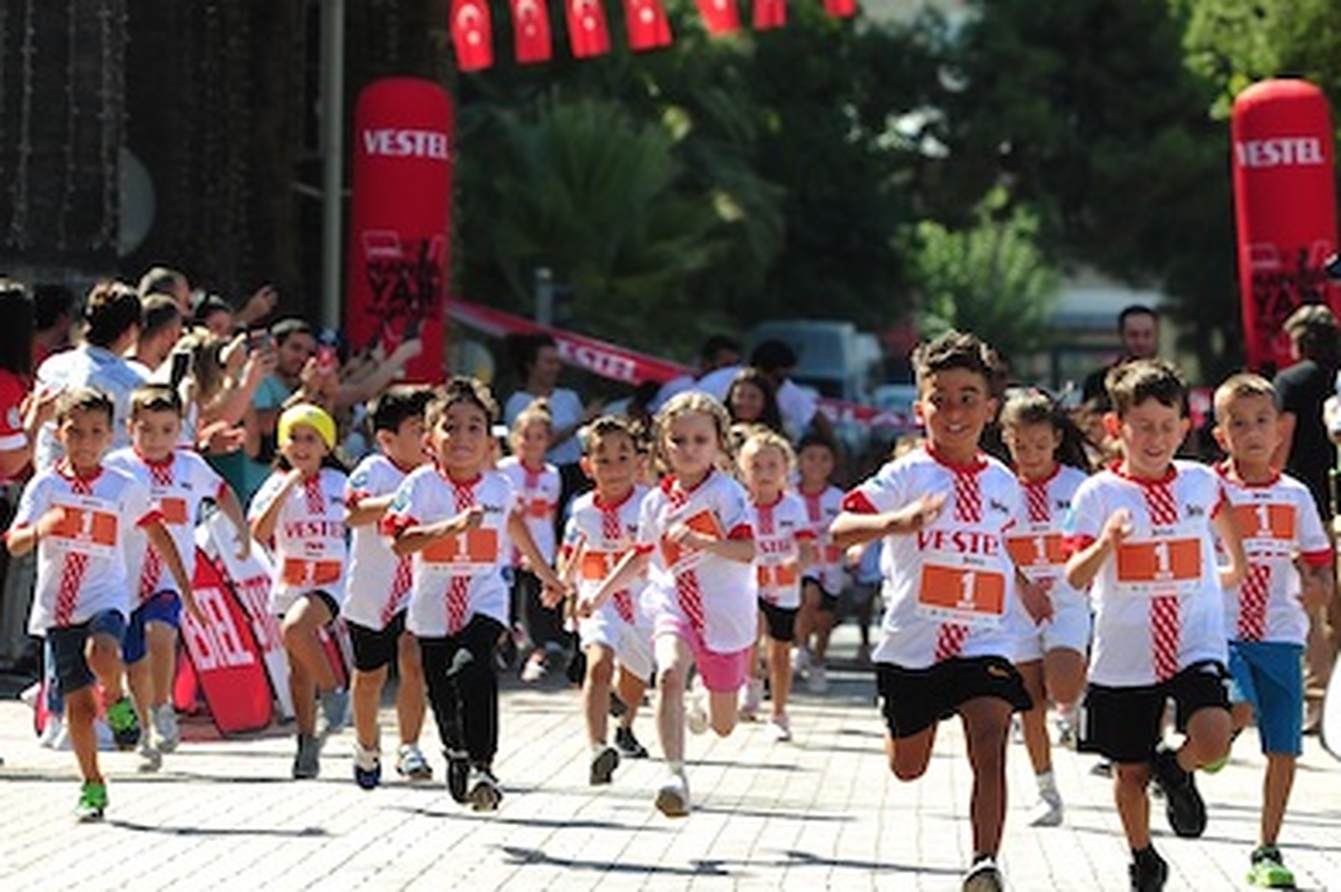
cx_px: 909
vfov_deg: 5.4
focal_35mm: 253
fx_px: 9416
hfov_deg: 8.1
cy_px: 262
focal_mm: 150
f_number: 5.6
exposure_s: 1/250
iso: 100
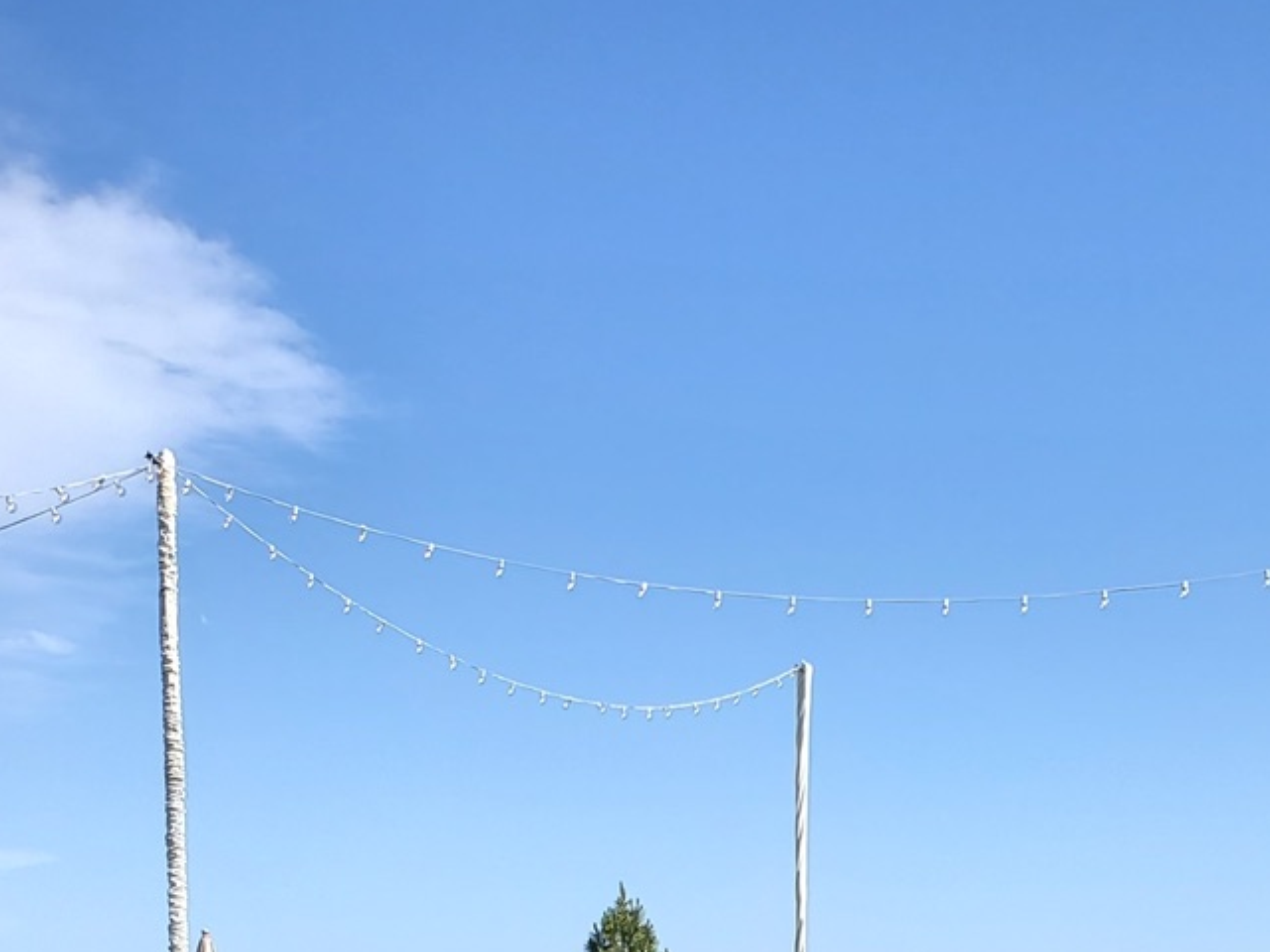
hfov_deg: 29.8
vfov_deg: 20.9
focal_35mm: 65
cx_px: 726
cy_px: 1170
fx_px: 2385
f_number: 2.4
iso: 50
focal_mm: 4.3
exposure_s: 1/1297
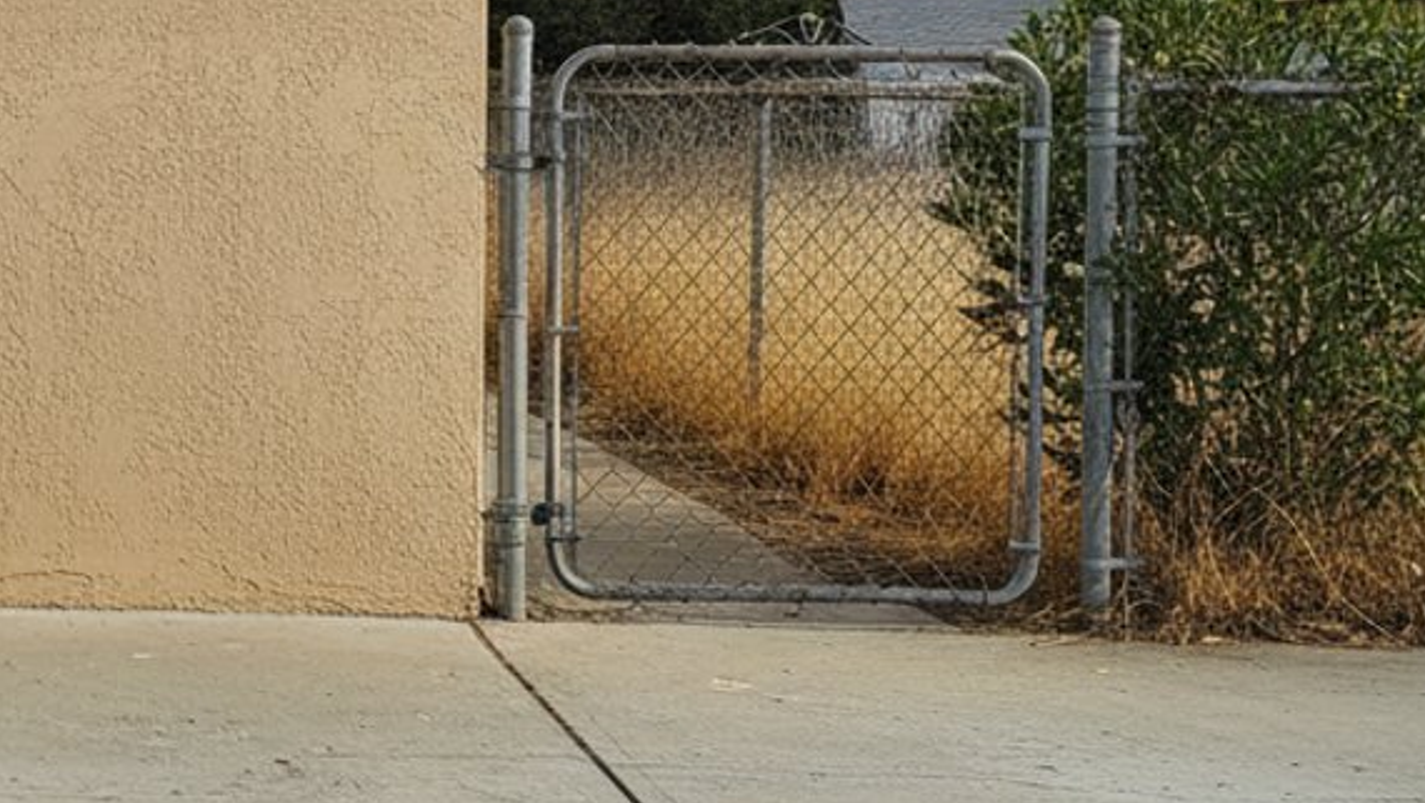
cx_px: -62
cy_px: 138
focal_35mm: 55
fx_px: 2079
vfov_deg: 21.5
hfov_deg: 33.9
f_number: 1.68
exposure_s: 1/887
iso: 259
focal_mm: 6.8
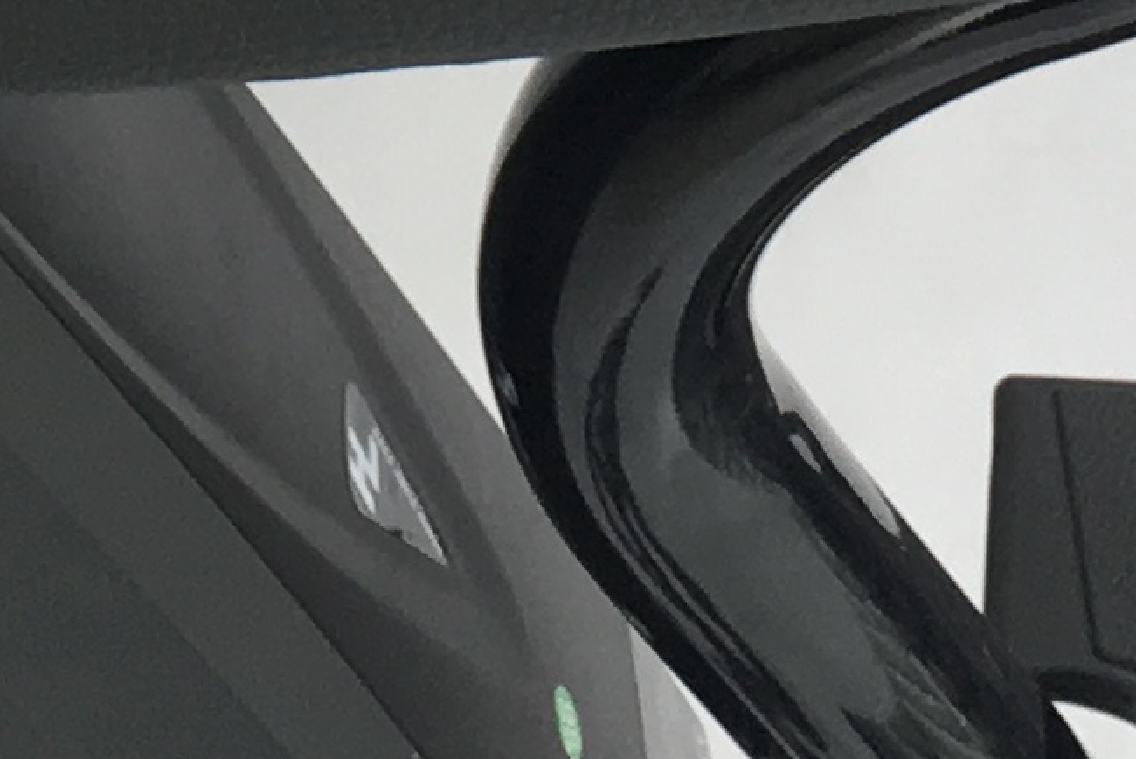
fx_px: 5903
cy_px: -1088
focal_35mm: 187
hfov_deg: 10.8
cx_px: -246
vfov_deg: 6.9
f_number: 2.2
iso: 32
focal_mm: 4.15
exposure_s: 1/100
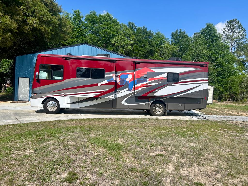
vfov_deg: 53.1
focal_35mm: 26
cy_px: 93
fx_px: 186
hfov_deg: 67.3
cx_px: 124
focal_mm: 5.7
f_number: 1.5
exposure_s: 1/4115
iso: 50
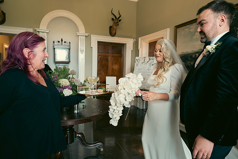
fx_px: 159
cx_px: 119
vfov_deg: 53.2
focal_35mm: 24
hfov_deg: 73.7
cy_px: 80
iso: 800
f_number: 3.5
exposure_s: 1/160
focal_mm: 24
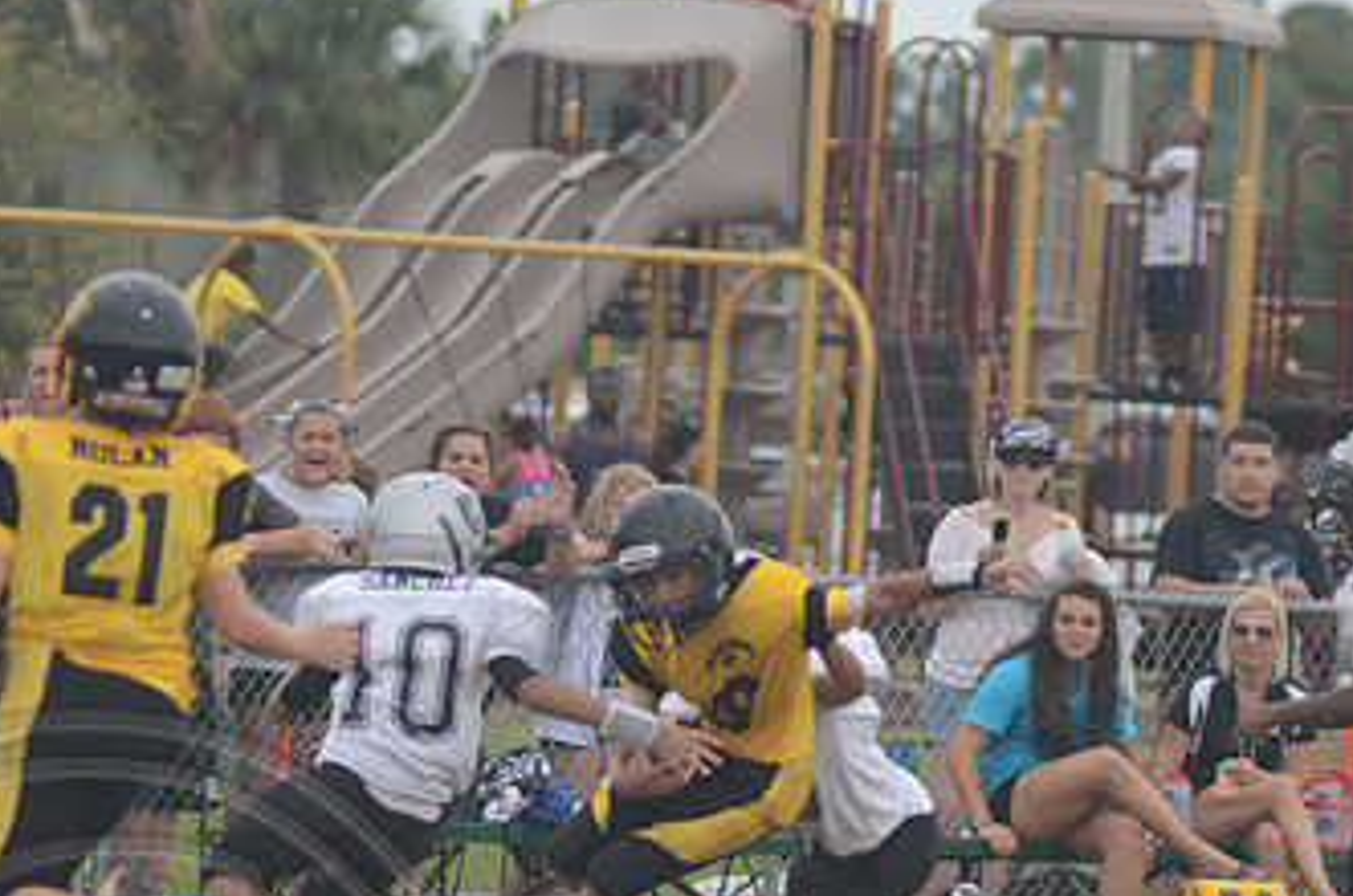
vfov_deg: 1.9
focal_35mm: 708
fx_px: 26558
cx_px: 823
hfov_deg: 2.9
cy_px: 725
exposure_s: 1/640
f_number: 5.6
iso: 400
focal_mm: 270
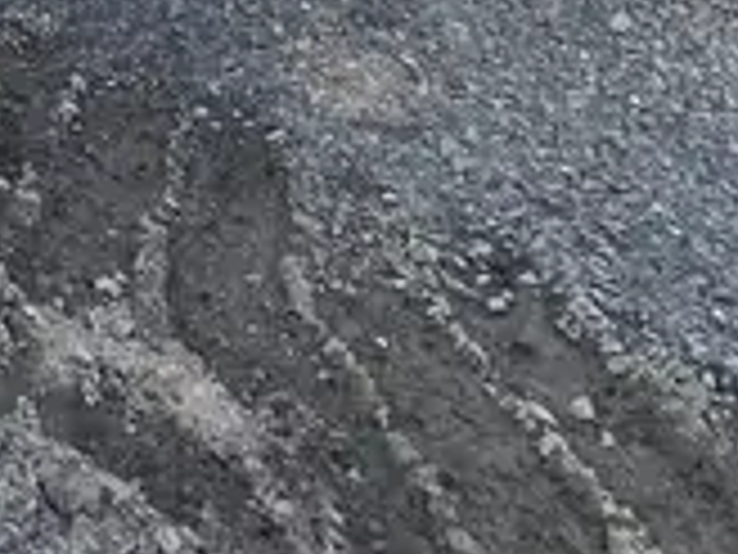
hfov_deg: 15.6
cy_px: -980
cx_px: -392
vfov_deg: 10.2
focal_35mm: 116
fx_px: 2473
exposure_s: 1/1565
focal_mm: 4.25
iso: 32
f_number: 1.8
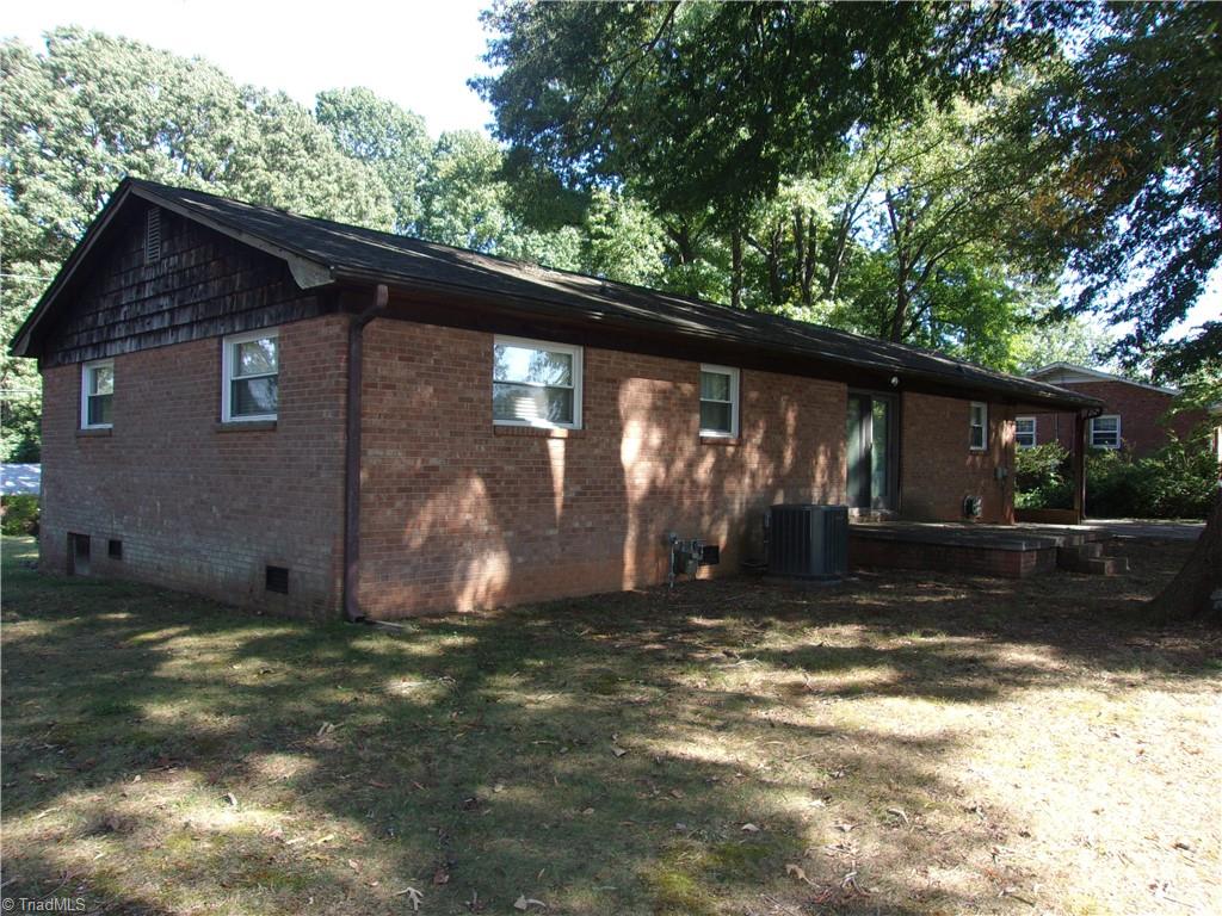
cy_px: 458
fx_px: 953
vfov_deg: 51.4
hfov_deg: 65.3
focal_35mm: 27
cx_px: 611
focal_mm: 4.9
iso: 80
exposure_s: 1/170
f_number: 3
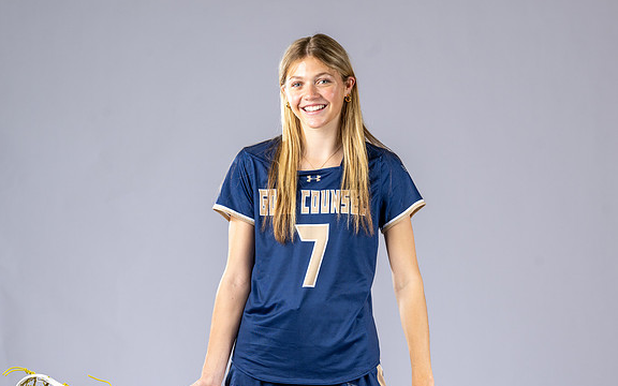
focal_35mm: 131
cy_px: 254
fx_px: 2206
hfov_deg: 15.9
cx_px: 348
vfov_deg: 10.0
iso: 250
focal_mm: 96
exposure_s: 1/200
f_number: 6.3
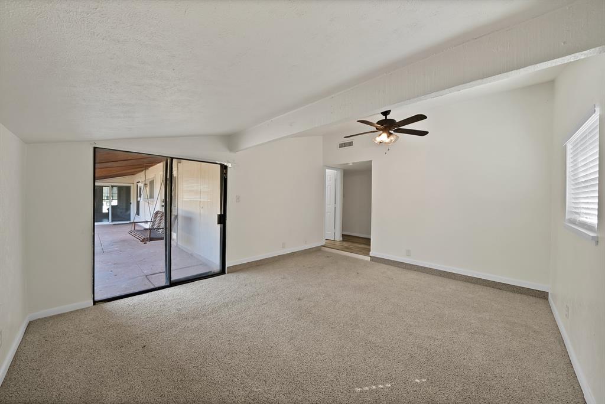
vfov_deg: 90.1
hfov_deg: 112.6
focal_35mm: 12
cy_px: 202
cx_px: 302
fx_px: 202
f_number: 9
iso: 640
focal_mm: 12
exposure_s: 1/5
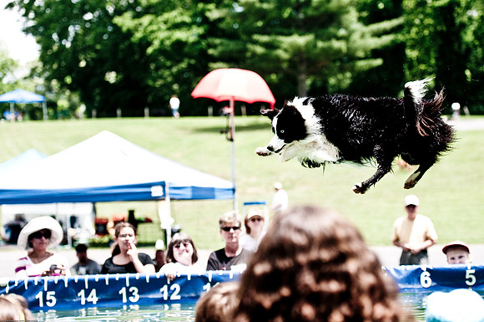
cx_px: 242
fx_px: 1410
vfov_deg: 13.0
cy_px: 161
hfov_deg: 19.5
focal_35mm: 105
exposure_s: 1/3200
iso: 200
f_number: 2.8
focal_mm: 70
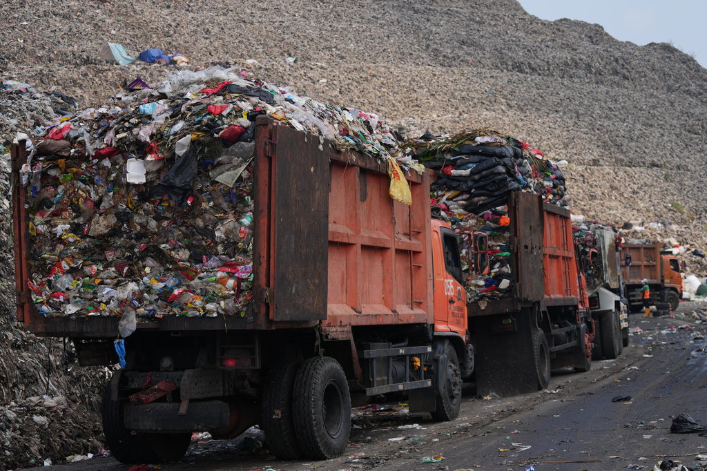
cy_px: 236
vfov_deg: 19.4
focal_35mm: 70
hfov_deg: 28.9
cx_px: 354
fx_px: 1374
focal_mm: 70
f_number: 5.6
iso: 160
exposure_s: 1/800
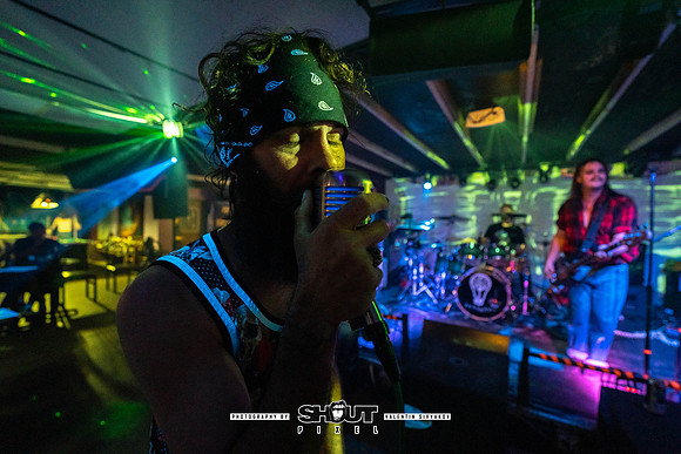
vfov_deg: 80.1
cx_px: 340
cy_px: 227
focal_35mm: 14
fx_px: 270
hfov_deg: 103.2
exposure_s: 1/250
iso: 3200
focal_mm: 14
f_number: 2.8
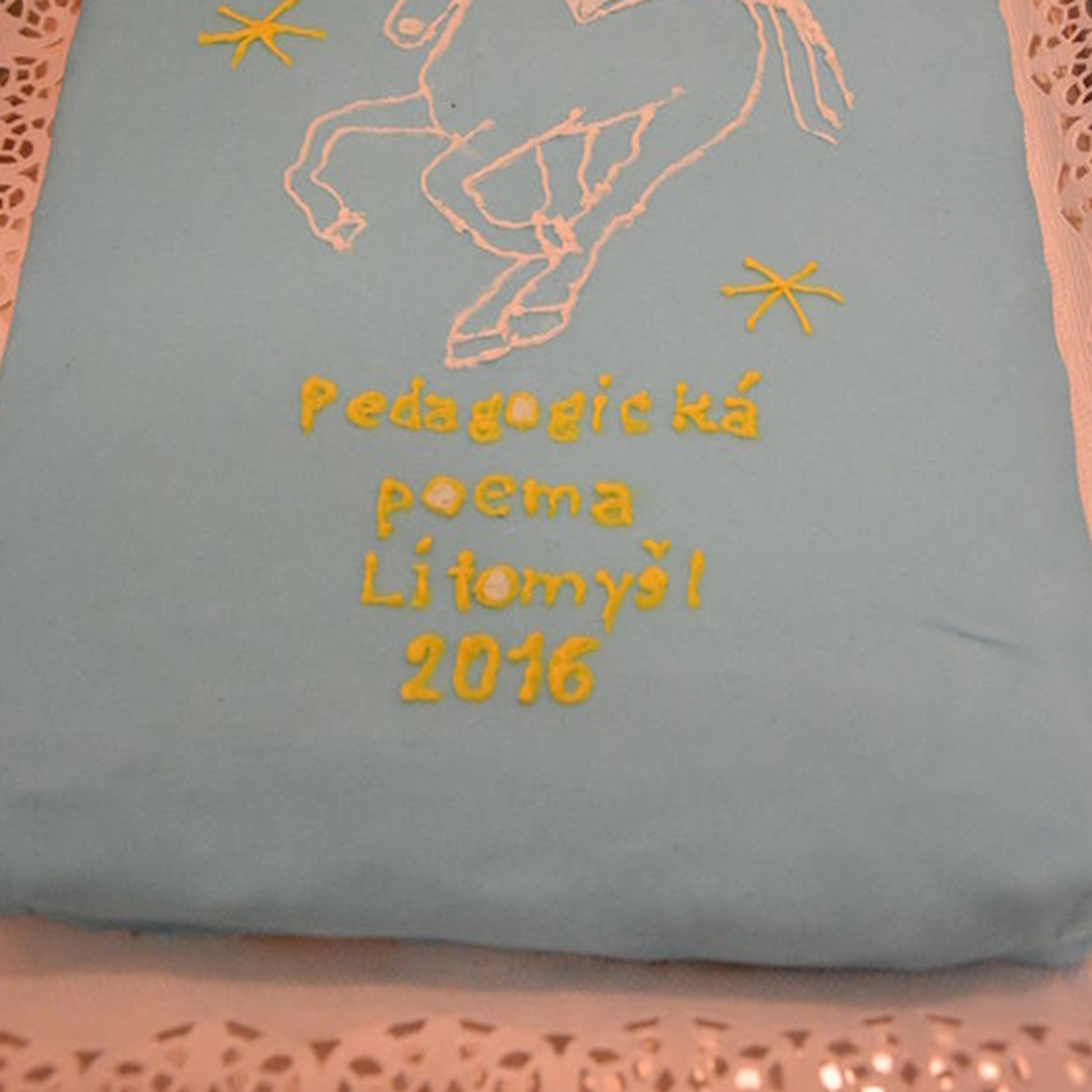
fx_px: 1736
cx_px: 547
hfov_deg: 34.9
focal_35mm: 49
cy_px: 269
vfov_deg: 34.2
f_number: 5
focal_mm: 25
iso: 4000
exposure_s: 1/100
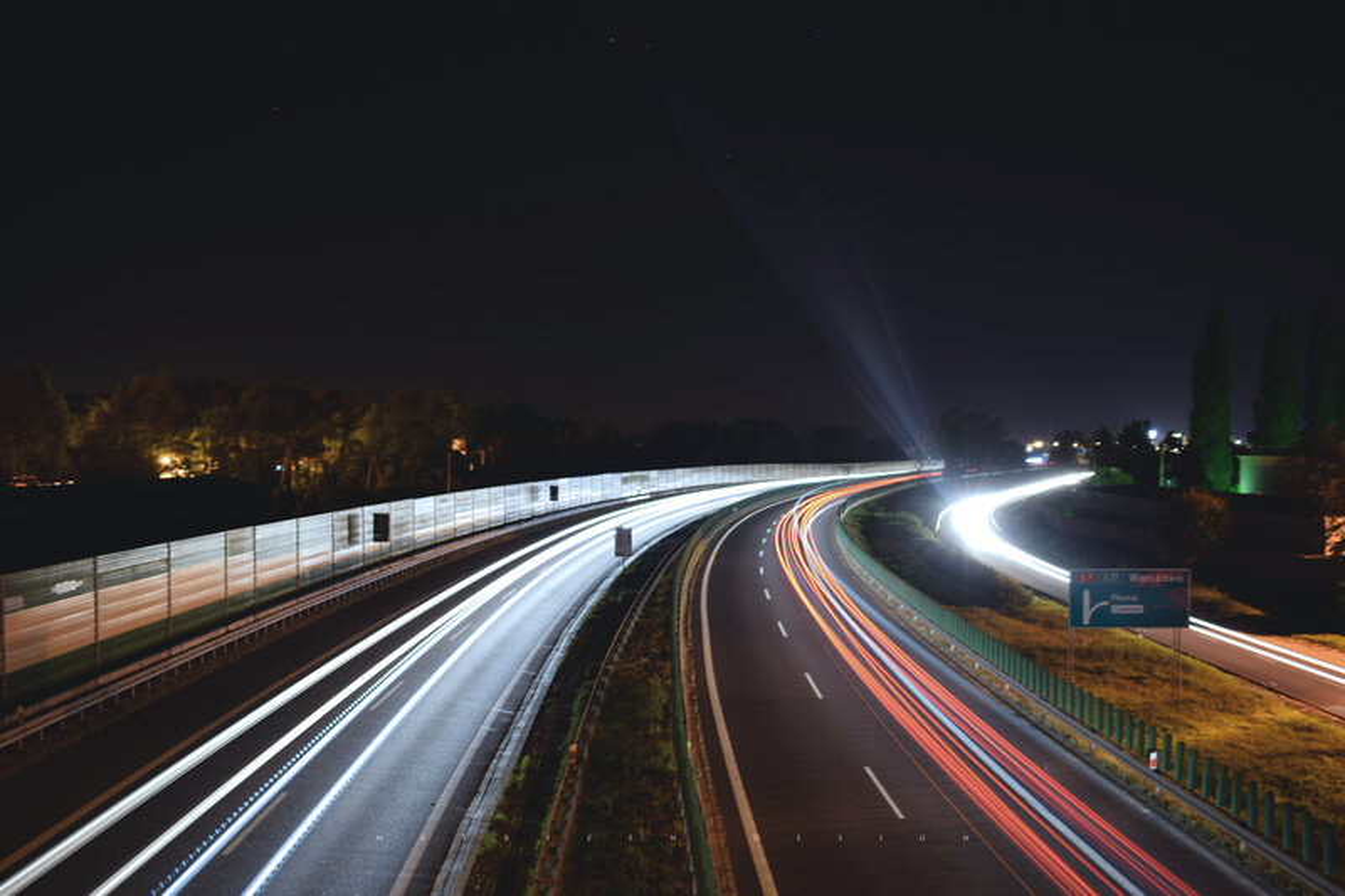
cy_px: 448
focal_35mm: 30
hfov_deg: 61.9
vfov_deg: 43.6
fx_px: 1121
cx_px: 672
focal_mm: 20
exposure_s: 30
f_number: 3.5
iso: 200
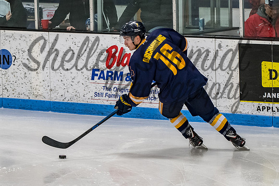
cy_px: 100
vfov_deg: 5.7
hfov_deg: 8.6
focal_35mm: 240
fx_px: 1863
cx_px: 143
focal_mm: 100
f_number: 3.2
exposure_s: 1/800
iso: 1600
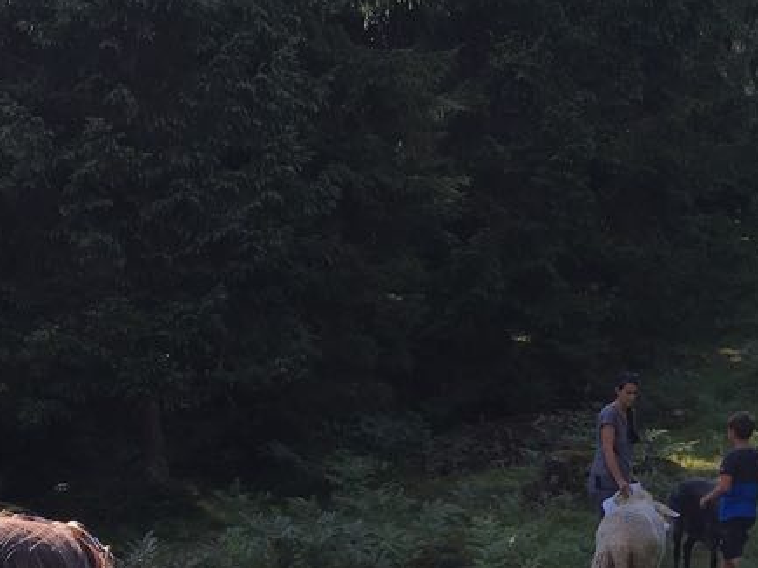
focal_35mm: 80
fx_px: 1751
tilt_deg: -13.5
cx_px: 671
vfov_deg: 17.3
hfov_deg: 23.8
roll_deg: -3.9
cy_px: 749
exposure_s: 1/534
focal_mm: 4.15
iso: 25
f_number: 2.2
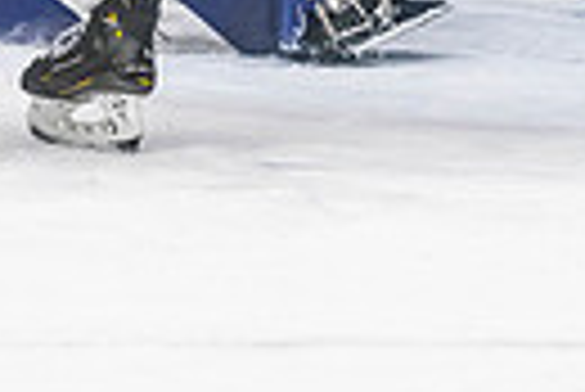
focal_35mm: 613
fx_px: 9972
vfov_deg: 2.2
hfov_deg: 3.4
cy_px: -436
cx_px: 1
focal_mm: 100
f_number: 2.8
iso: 2000
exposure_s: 1/640
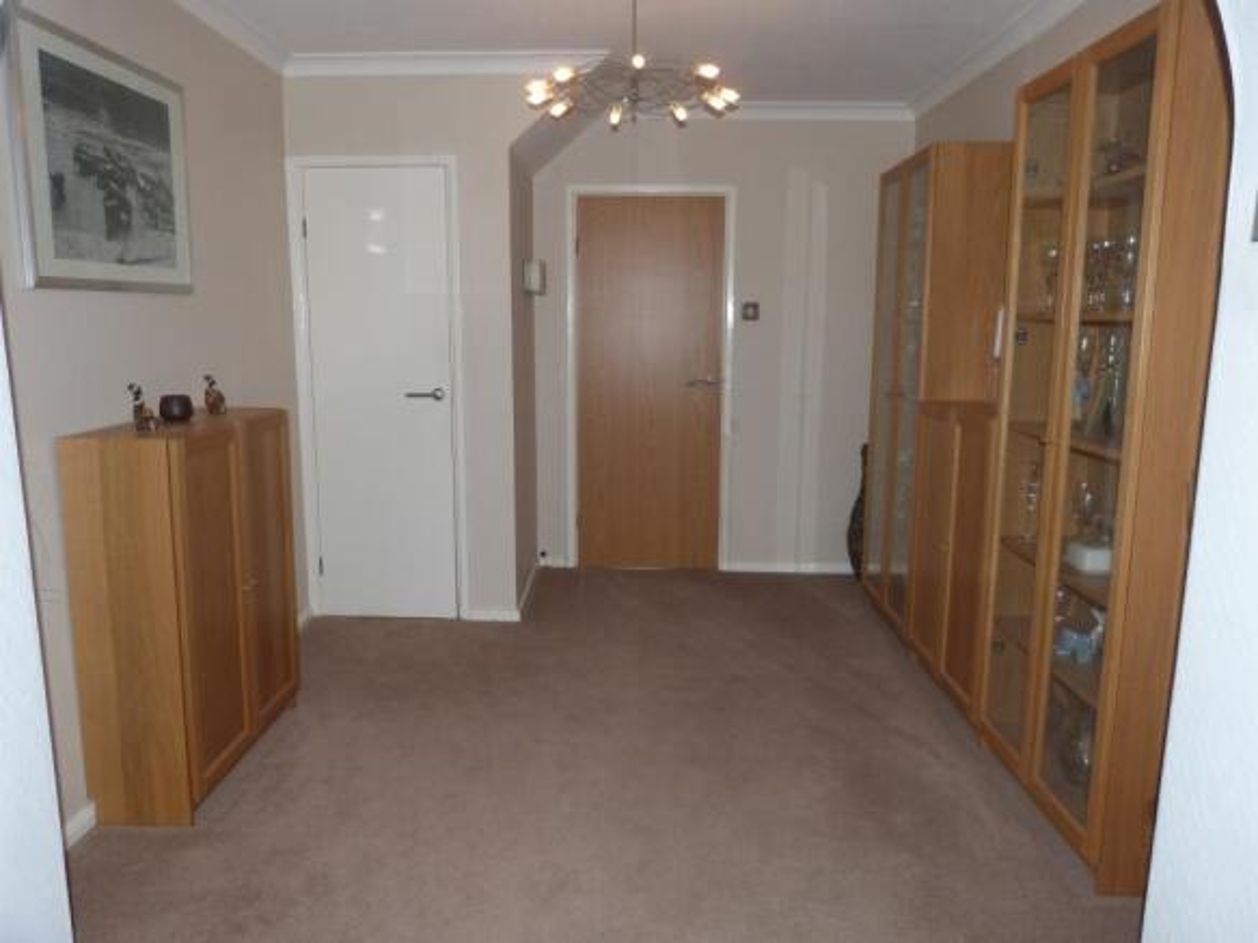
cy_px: 472
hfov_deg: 69.4
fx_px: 908
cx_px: 629
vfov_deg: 54.9
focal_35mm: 25
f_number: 2.8
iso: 100
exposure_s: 1/60
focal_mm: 4.5
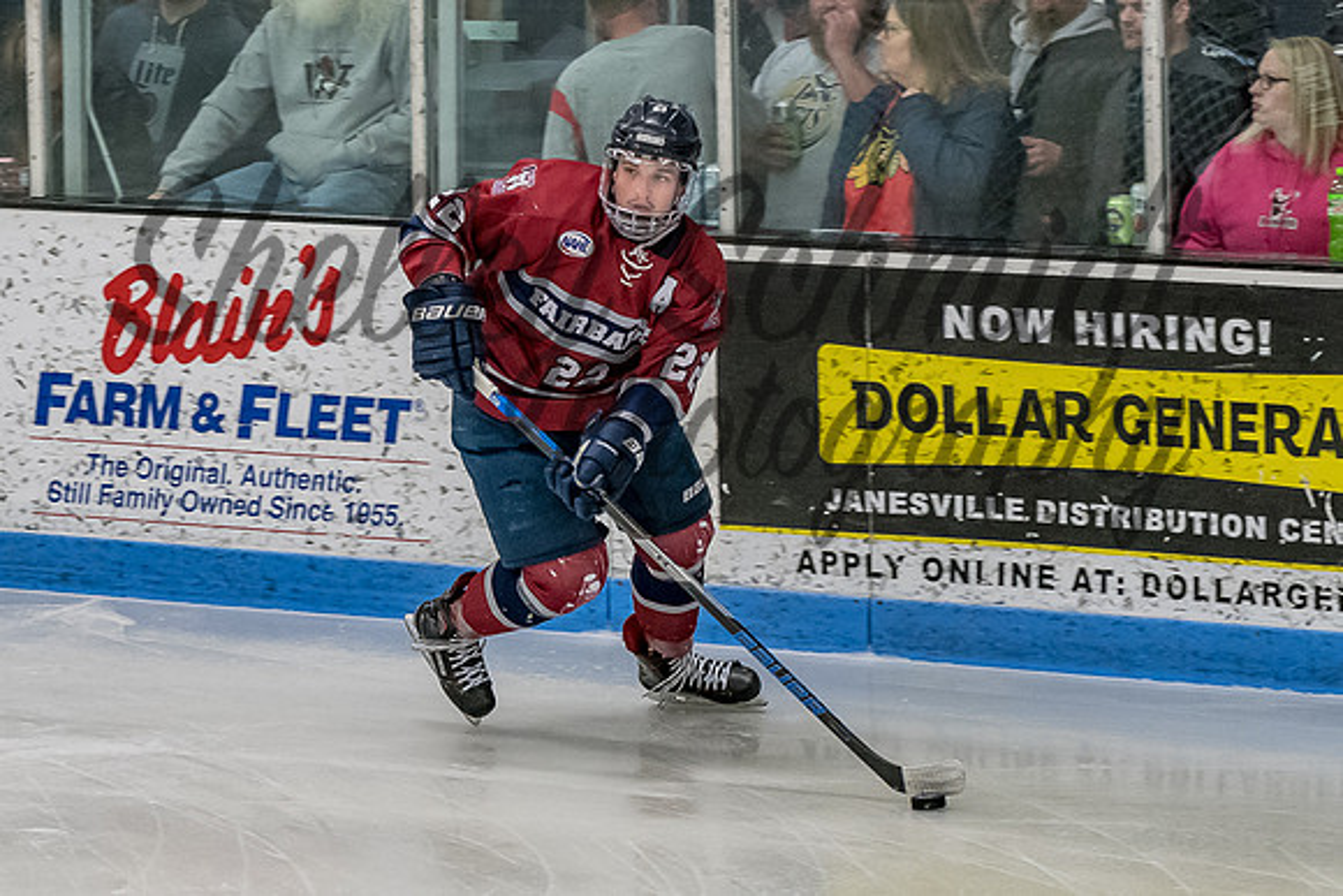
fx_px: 8508
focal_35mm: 228
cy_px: 393
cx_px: 567
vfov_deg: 6.0
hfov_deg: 9.0
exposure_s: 1/800
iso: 2000
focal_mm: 92
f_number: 3.5
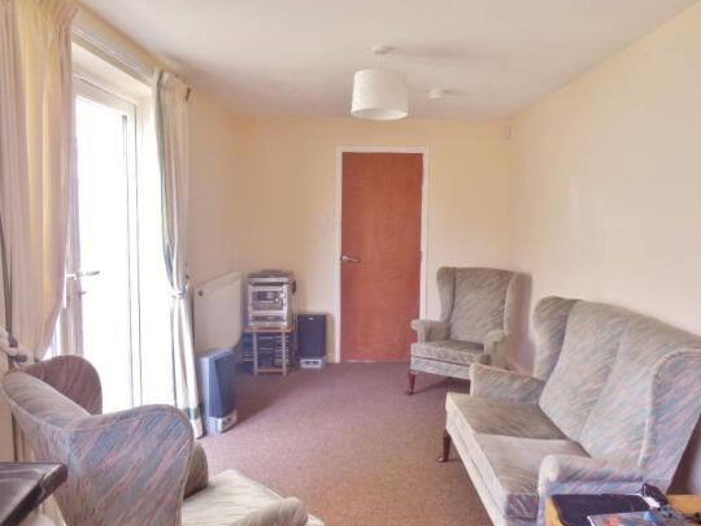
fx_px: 547
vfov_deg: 51.3
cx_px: 368
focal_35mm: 27
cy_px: 253
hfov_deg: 65.3
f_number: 3.1
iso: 160
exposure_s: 1/30
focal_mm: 4.5
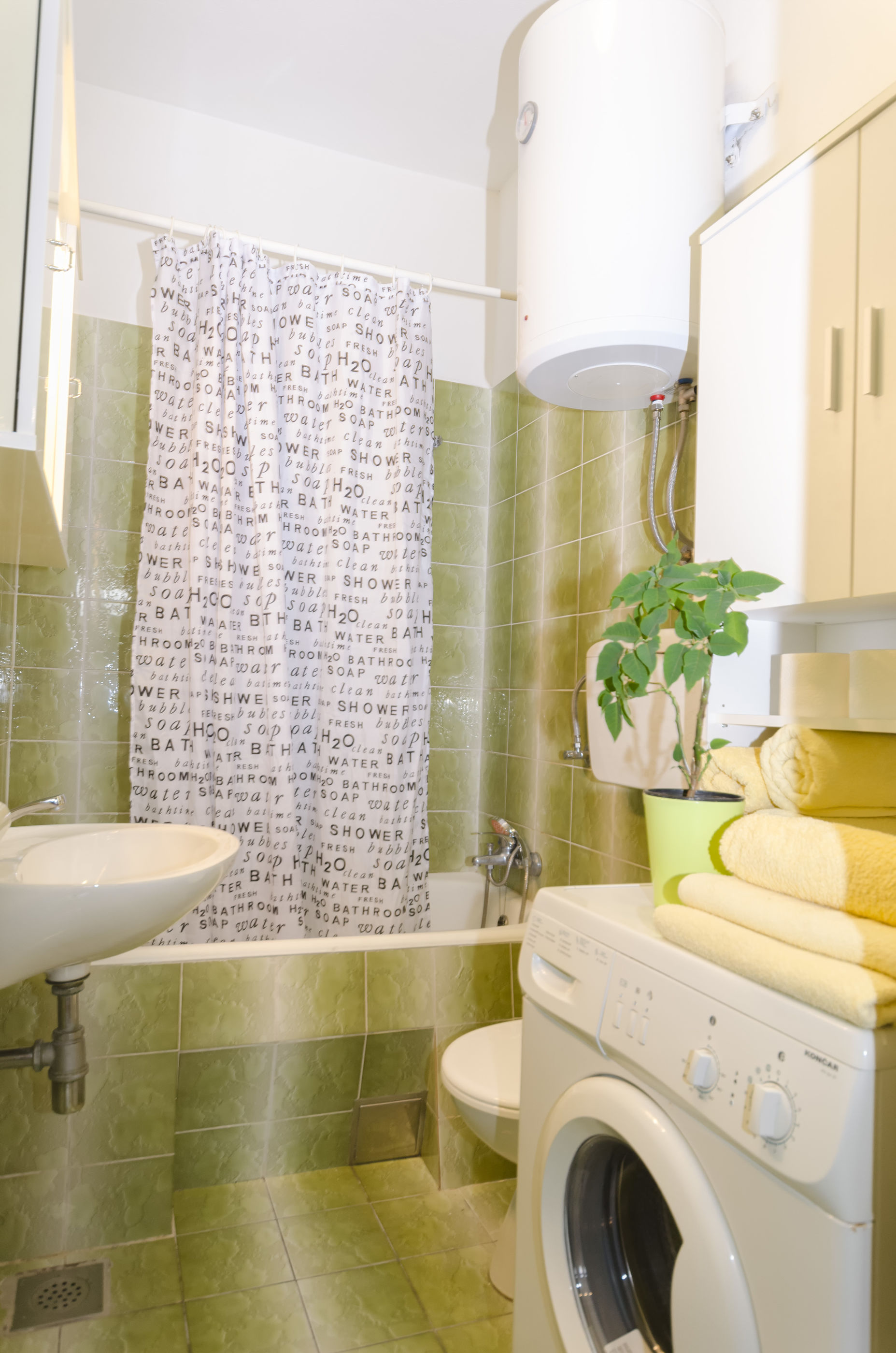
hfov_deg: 55.9
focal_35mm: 22
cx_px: 448
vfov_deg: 77.4
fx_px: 844
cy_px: 676
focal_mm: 15
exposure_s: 1/15
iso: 500
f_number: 5
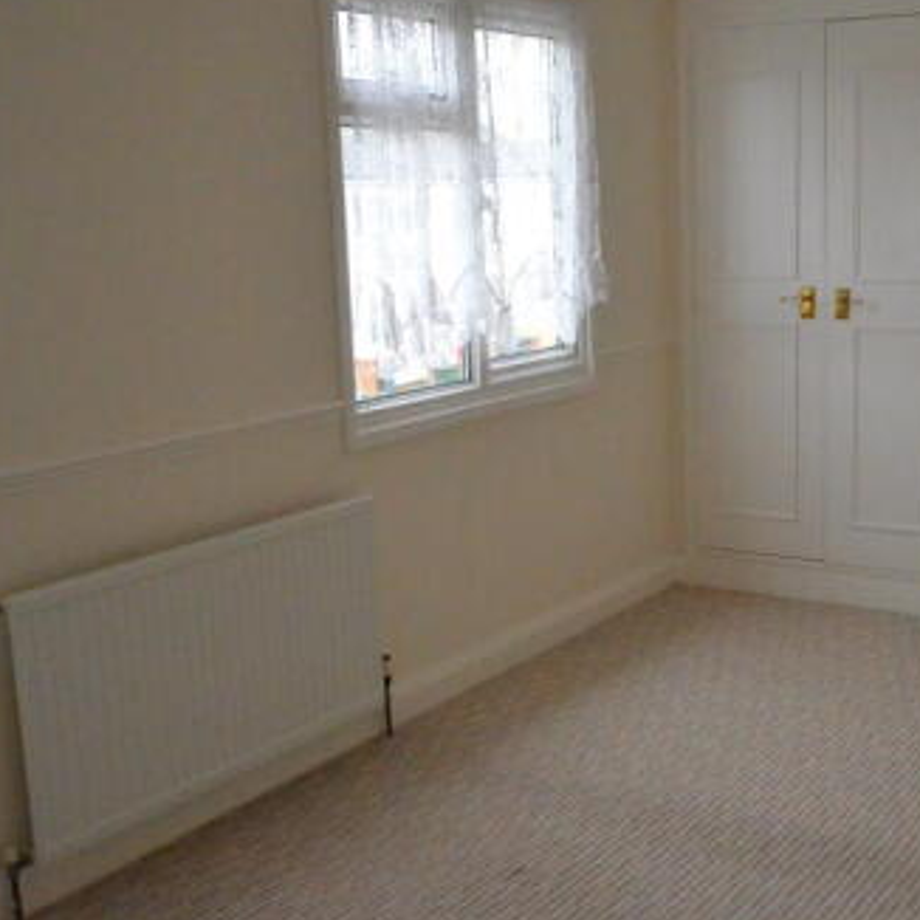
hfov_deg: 36.4
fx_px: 1383
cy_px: 480
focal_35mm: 46
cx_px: 621
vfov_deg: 36.8
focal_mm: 18
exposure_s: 1/1250
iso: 6400
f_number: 3.5
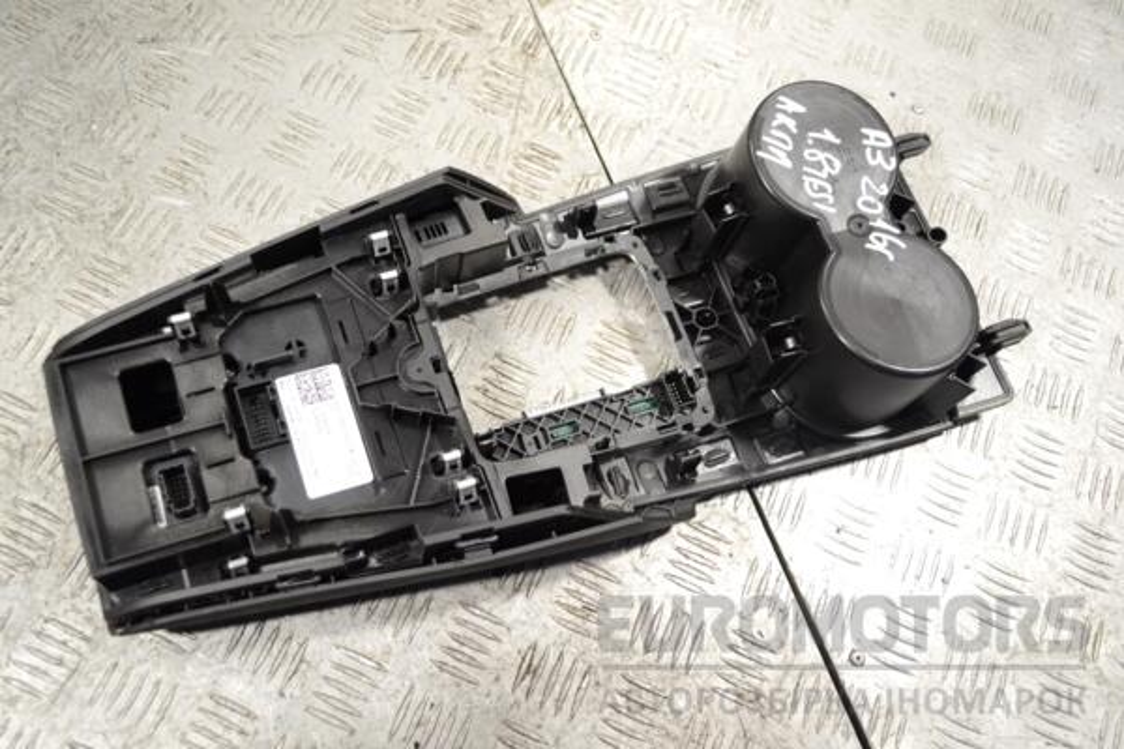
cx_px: 562
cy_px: 374
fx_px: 1030
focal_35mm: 33
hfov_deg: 57.2
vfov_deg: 40.0
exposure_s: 1/30
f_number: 4
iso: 160
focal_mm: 22
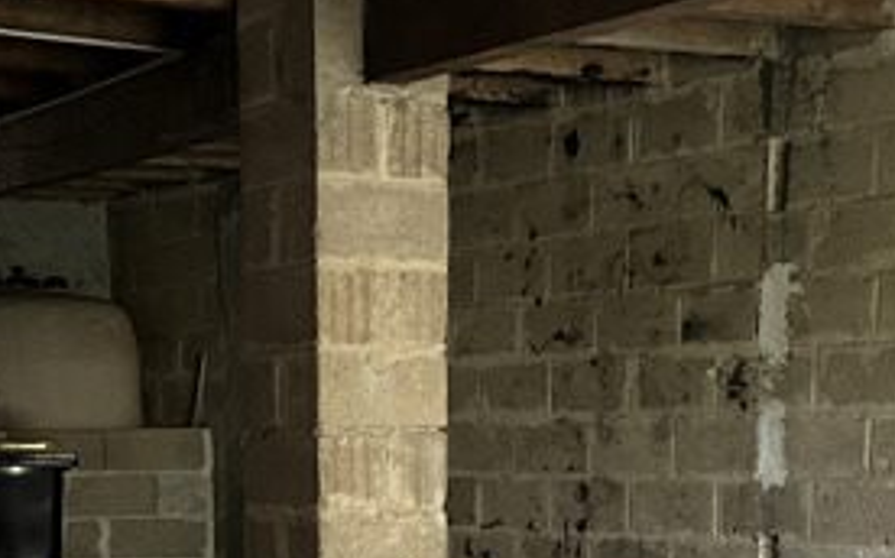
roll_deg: +0.7
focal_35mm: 80
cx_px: 292
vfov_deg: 15.2
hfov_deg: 25.7
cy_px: 795
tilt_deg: -11.5
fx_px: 1950
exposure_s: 1/35
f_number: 1.6
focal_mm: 5.1
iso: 640
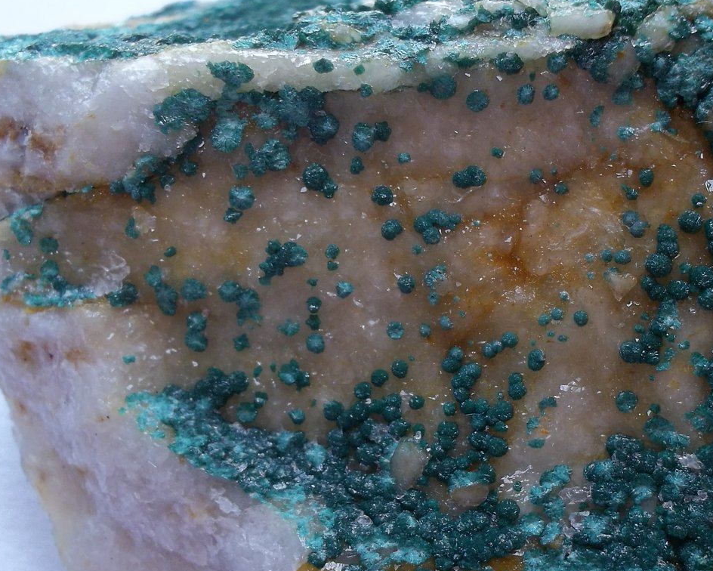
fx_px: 1013
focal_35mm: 48
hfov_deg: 38.5
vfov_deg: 31.2
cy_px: 384
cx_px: 442
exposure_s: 1/40
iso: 80
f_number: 3.3
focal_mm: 4.1
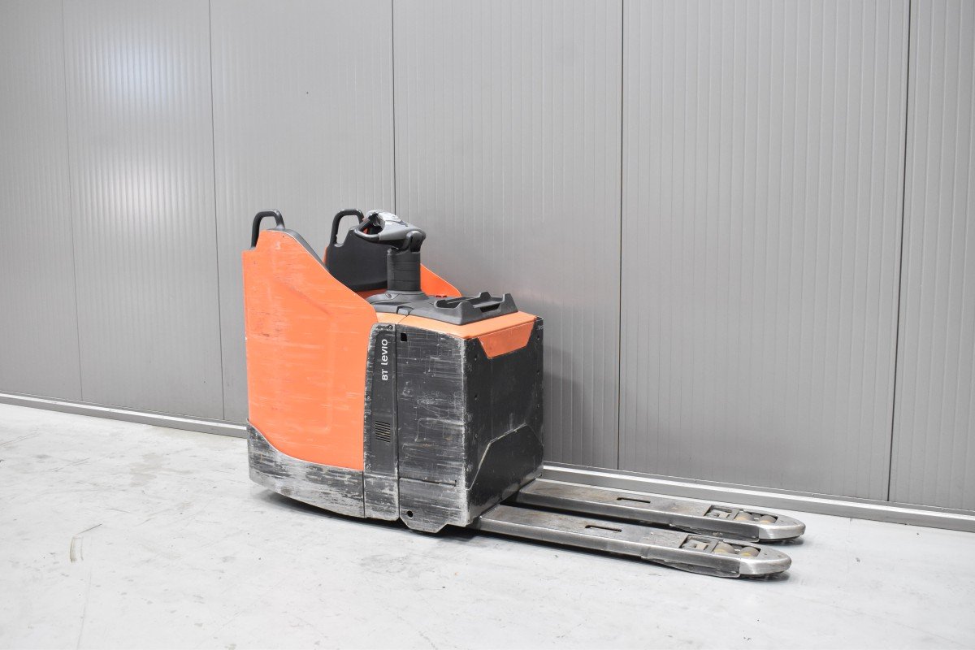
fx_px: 894
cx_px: 488
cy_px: 325
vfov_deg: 40.0
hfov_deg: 57.2
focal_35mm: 33
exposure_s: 1/25
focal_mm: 22
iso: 1600
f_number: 5
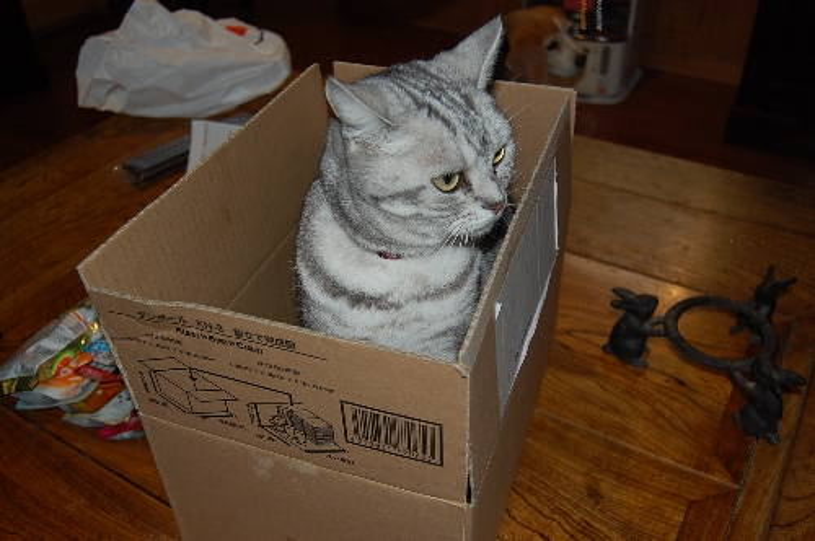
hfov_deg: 55.2
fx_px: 780
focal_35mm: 34
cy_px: 270
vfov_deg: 38.3
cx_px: 408
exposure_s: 1/60
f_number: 3.8
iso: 400
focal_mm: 23
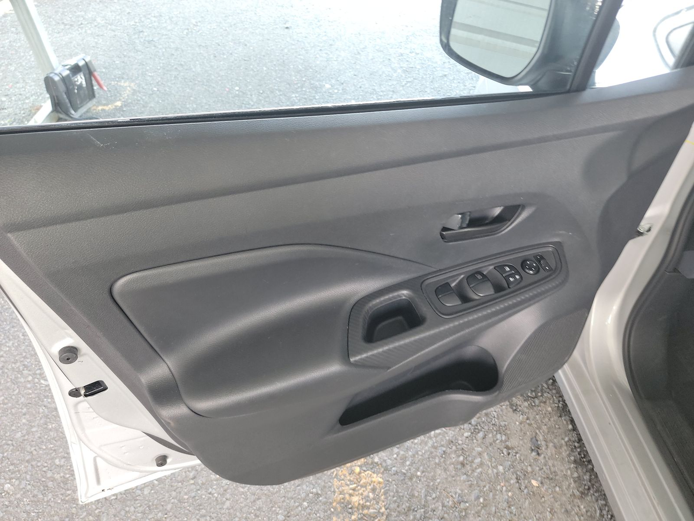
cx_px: 347
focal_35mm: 24
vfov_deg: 56.8
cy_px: 260
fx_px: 481
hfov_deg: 71.6
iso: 290
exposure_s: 1/59
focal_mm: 6.7
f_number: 1.8
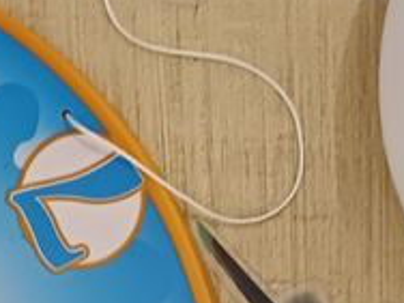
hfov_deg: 14.8
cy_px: 514
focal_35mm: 133
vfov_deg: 10.6
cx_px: 185
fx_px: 1552
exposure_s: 1/20
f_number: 1.8
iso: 800
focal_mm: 4.65
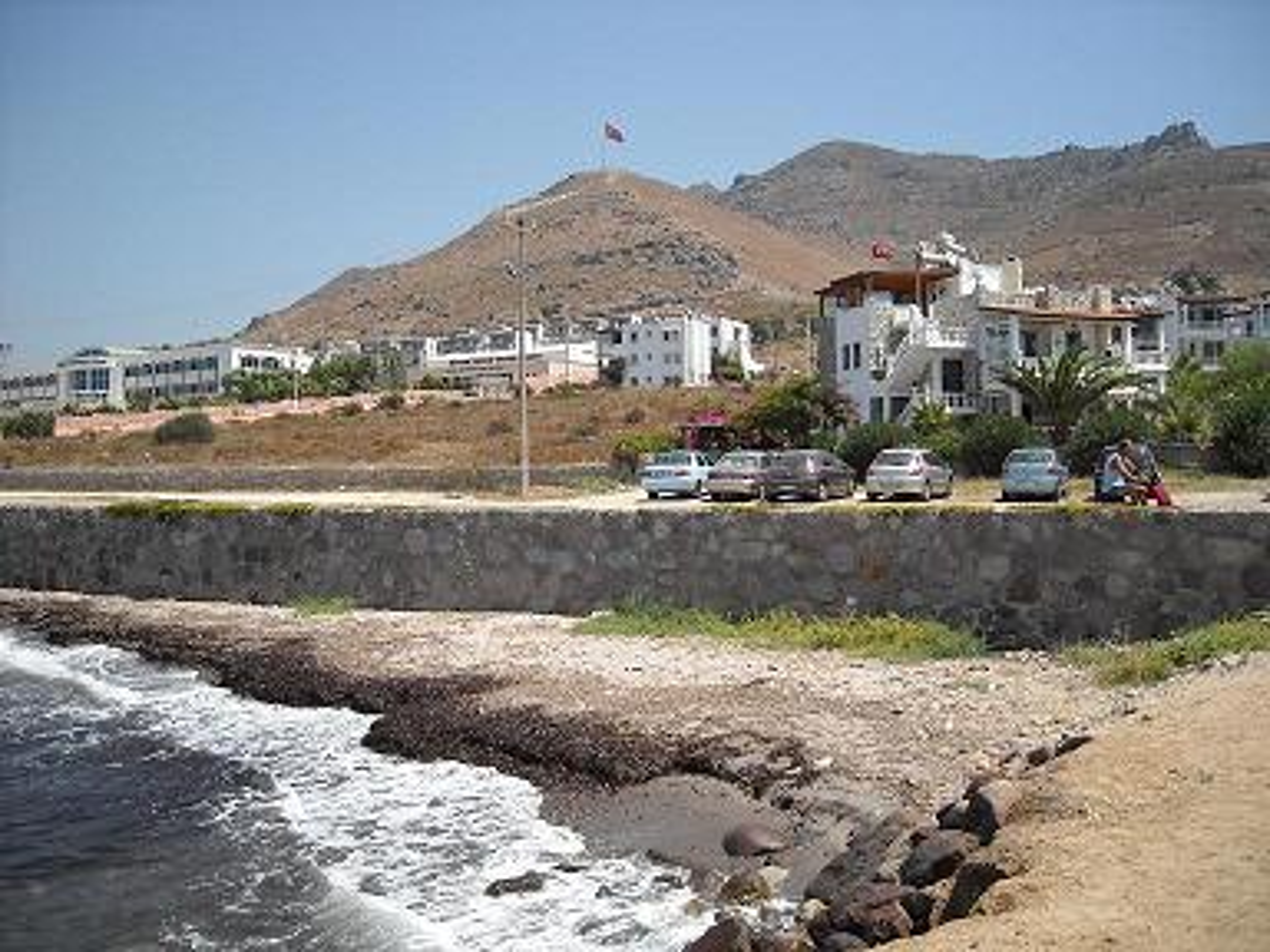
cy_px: 476
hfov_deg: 52.6
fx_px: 1284
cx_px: 635
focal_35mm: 35
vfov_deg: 40.7
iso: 64
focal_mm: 5.7
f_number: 5.6
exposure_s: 1/296
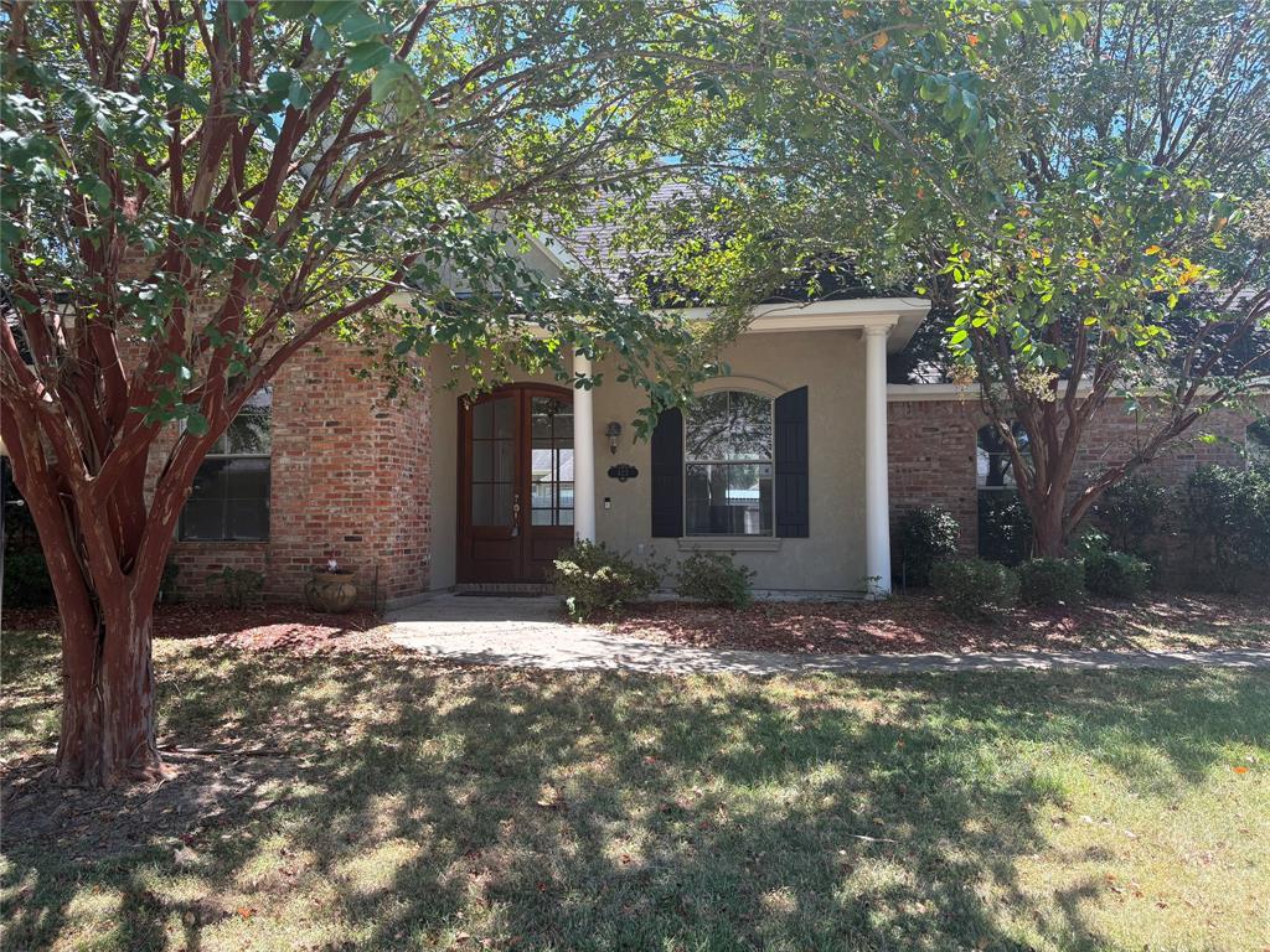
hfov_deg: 67.3
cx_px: 635
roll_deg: +0.2
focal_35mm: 26
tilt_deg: +2.2
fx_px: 954
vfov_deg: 53.1
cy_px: 476
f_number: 1.6
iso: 64
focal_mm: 5.96
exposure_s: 1/586
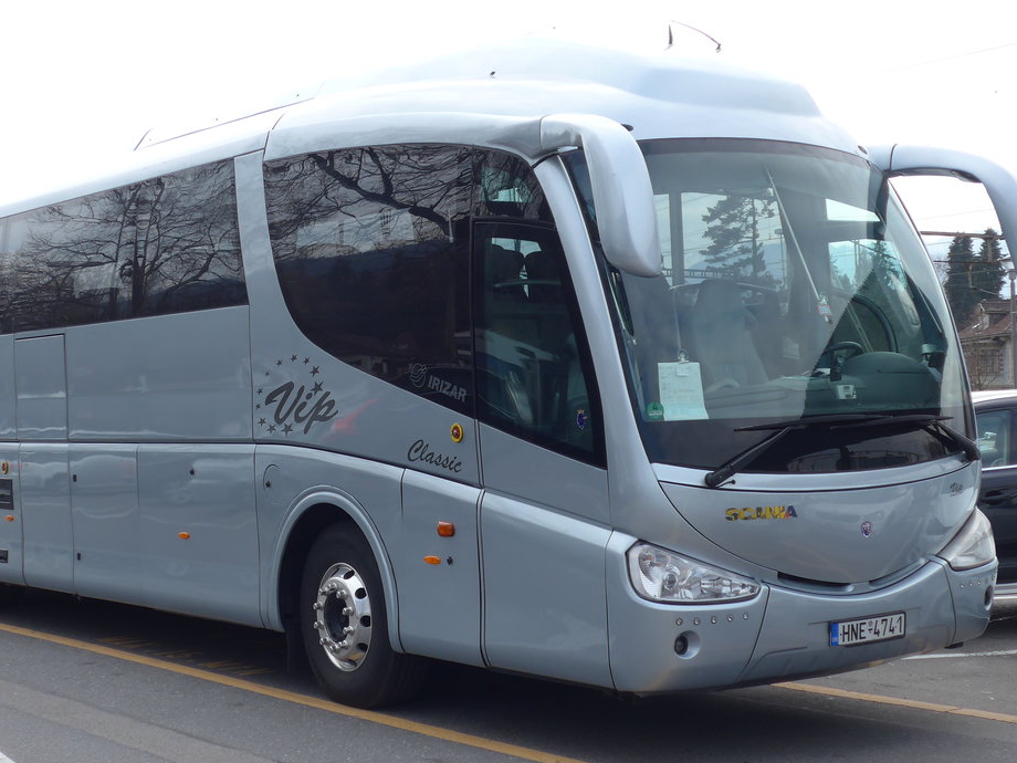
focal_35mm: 60
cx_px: 459
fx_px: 1763
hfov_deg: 32.2
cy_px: 367
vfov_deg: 24.4
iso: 80
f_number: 3
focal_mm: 9.5
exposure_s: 1/800
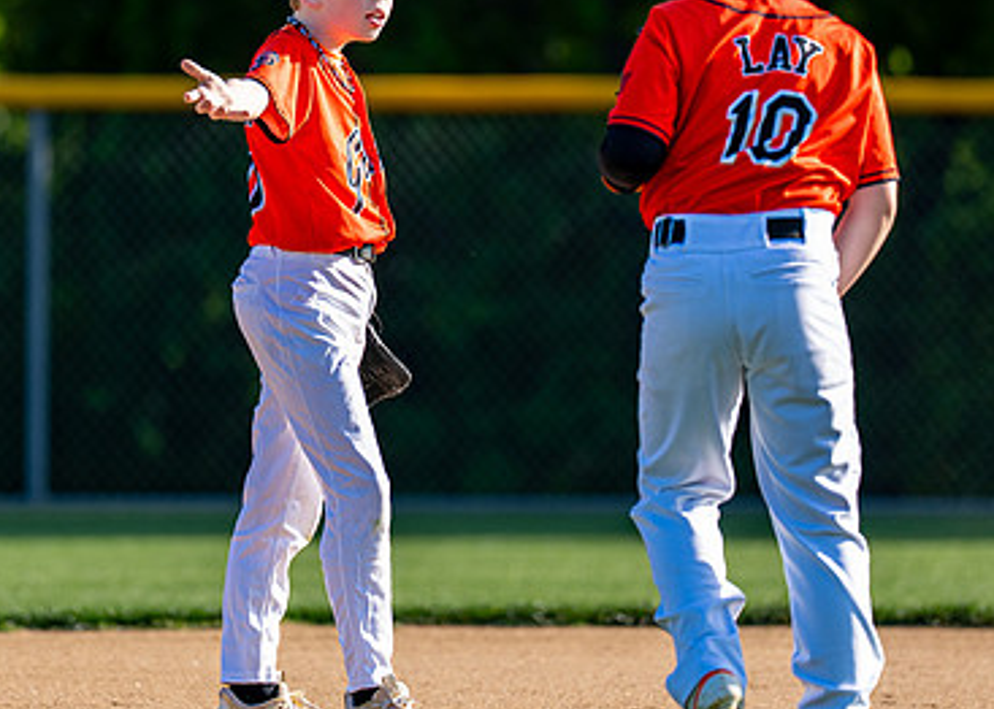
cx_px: 373
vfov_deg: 2.8
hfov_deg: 3.9
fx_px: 14536
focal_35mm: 515
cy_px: 201
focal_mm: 200
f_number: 2.8
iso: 100
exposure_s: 1/800
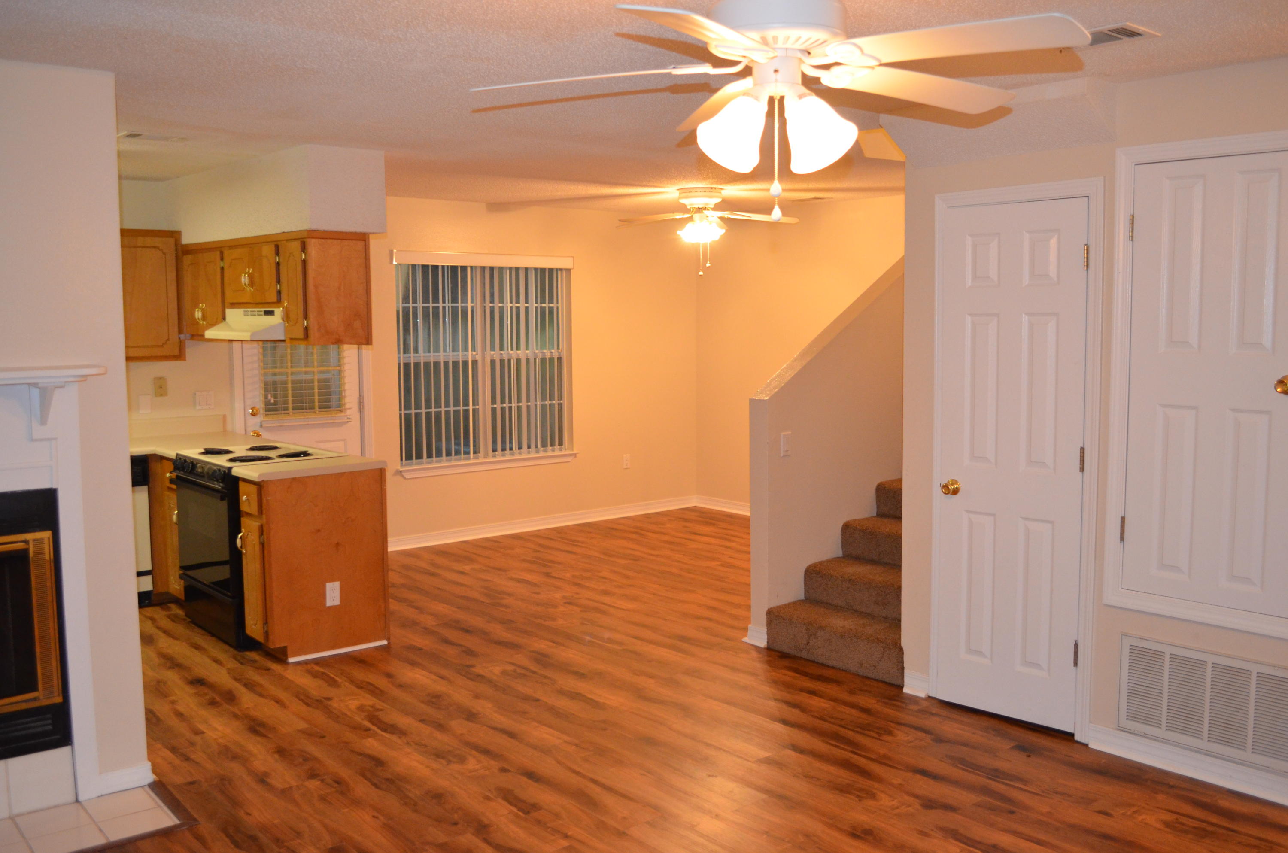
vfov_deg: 39.8
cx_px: 644
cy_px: 426
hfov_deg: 57.3
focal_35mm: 33
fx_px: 1178
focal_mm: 22
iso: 1400
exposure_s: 1/60
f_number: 3.8
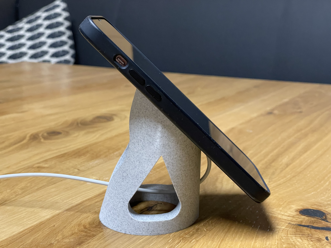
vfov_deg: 28.0
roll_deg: +0.2
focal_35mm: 52
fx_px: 497
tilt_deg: -12.9
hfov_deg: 36.8
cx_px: 166
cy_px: 124
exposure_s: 1/50
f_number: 2
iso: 400
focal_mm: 6
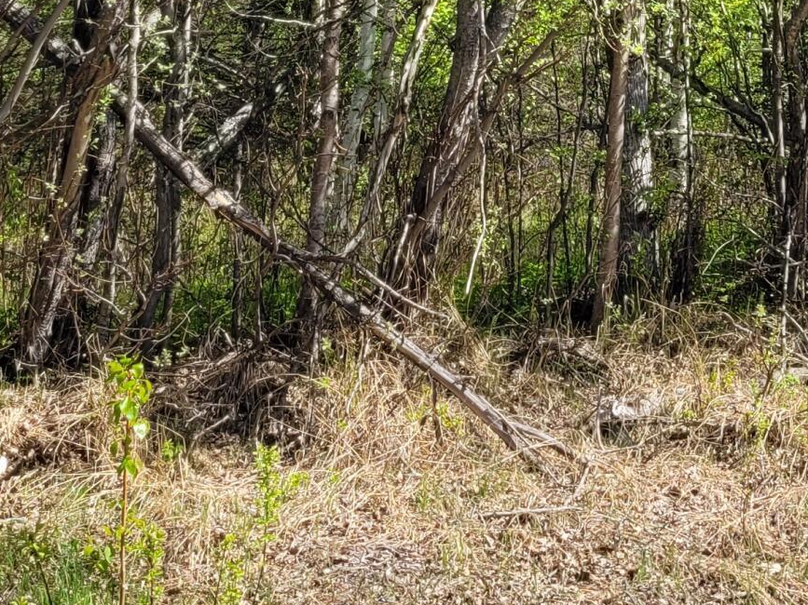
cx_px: 884
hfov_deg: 20.8
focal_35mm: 90
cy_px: -108
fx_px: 2100
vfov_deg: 15.8
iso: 40
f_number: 1.8
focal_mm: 5.4
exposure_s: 1/1525
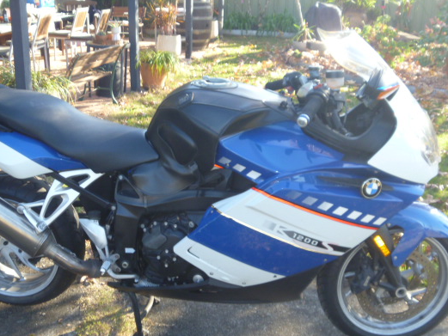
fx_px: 557
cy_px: 188
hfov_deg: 43.7
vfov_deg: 33.6
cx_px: 191
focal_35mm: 43
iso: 100
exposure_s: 1/60
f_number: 3.5
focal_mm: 6.3
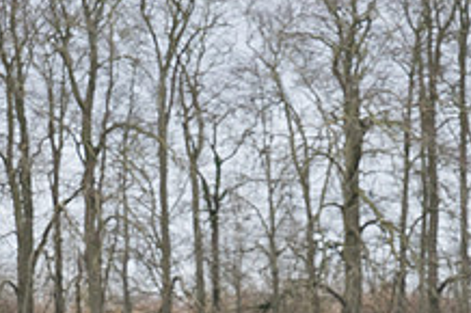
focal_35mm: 1103
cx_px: 73
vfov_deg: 1.2
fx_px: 14420
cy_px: 407
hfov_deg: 1.9
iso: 500
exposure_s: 1/1250
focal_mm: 276
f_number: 4
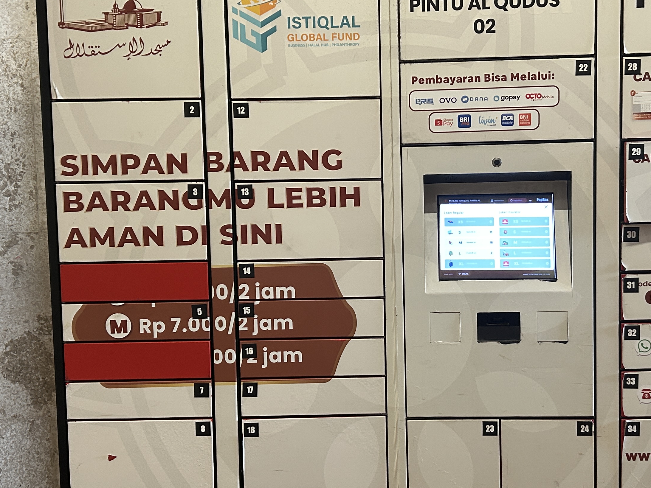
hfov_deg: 39.5
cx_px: 384
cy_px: 251
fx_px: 903
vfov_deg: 30.3
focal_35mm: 48
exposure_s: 1/50
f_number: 1.5
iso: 200
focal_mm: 5.7
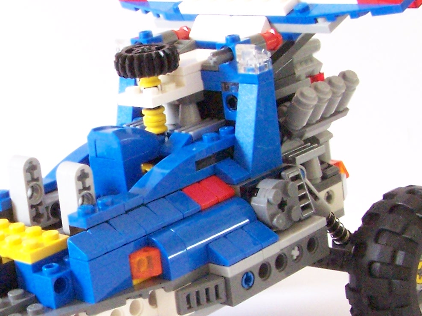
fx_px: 1207
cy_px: 199
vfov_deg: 14.9
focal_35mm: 99
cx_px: 86
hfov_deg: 19.6
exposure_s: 1/15
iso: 400
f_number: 6.3
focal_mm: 6.3
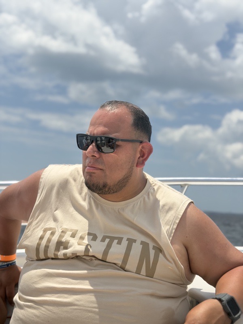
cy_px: 162
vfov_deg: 39.7
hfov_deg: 30.3
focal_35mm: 48
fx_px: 449
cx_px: 122
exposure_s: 1/9901
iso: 80
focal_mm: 6.76
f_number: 1.78
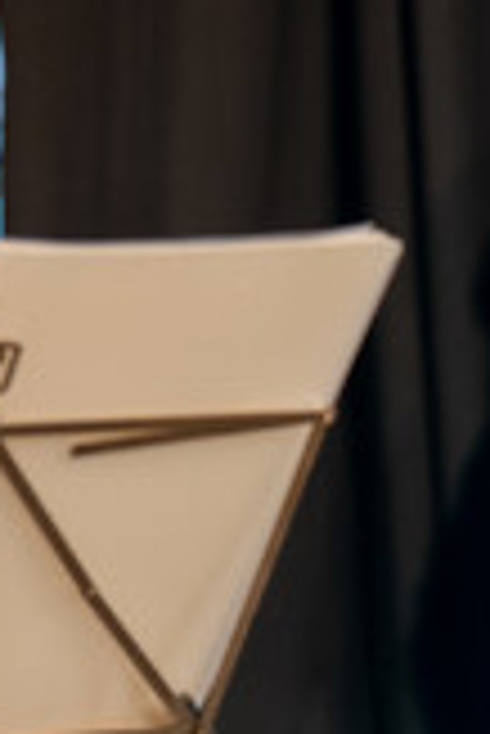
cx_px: -674
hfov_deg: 5.7
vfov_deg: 8.7
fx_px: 4787
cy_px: 5
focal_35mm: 235
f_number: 2.8
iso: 1600
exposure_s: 1/60
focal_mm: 60
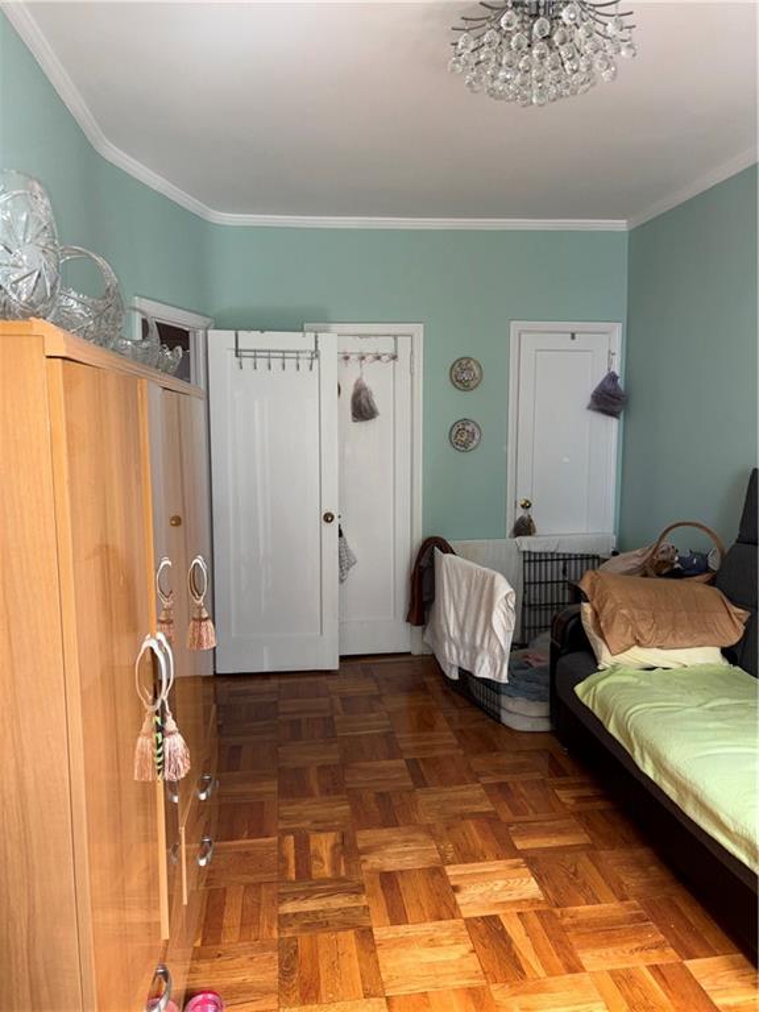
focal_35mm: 26
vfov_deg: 67.3
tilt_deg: -7.3
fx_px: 760
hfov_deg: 53.1
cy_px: 506
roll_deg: +0.6
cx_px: 380
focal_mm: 5.96
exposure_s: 1/18
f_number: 1.6
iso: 64
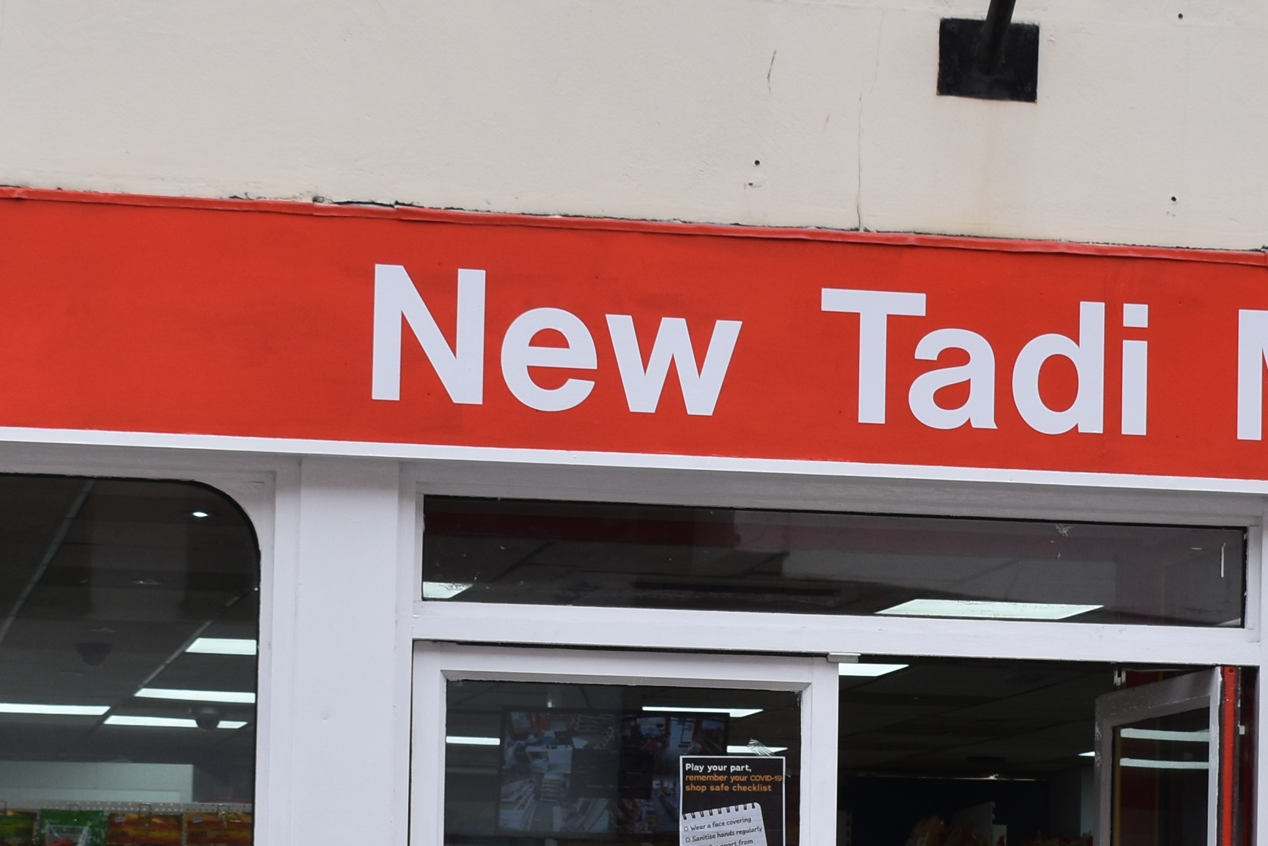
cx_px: 815
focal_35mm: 136
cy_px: 902
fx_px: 4807
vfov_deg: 10.0
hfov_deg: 15.0
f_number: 5.6
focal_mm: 31
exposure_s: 1/250
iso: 200
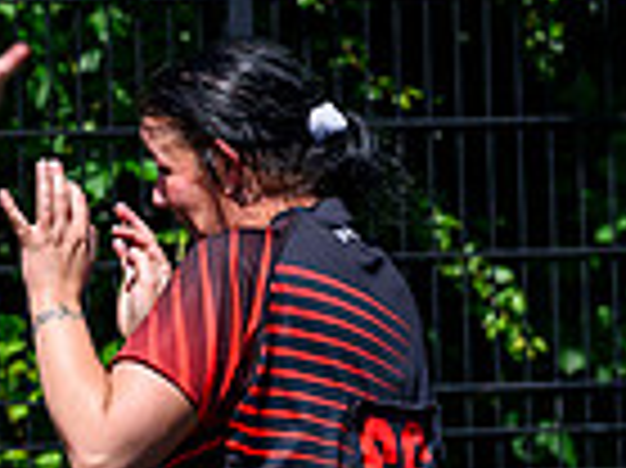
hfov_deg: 1.9
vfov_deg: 1.4
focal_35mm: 1063
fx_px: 19207
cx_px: -221
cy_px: 179
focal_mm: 200
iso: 250
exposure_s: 1/2500
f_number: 4
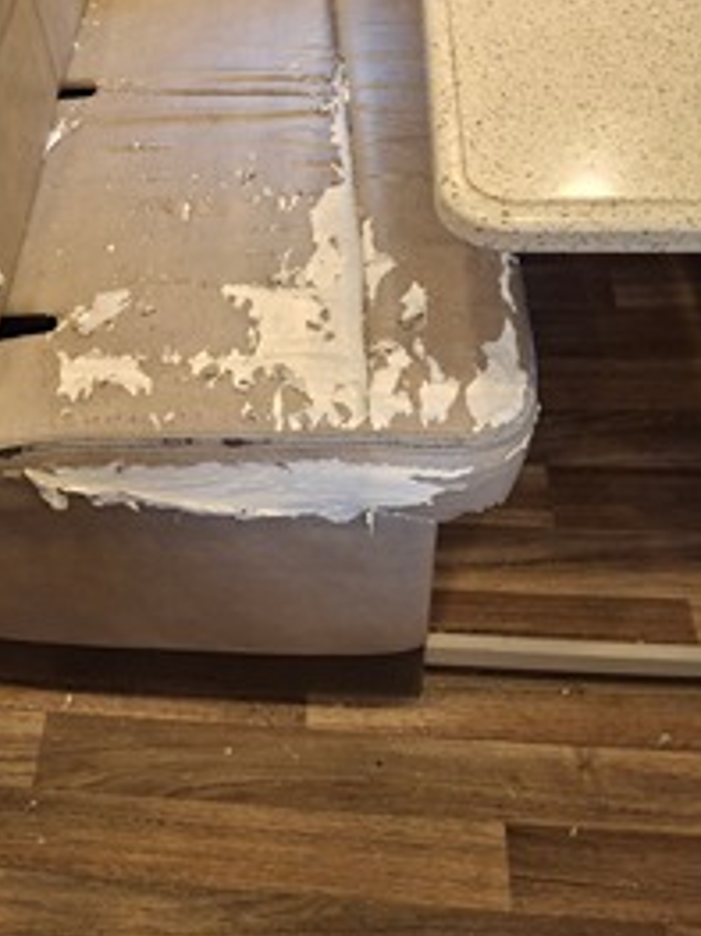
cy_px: 359
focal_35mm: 38
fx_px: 1027
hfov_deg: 36.9
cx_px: 181
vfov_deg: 48.6
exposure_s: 1/50
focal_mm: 4.69
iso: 250
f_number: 1.8
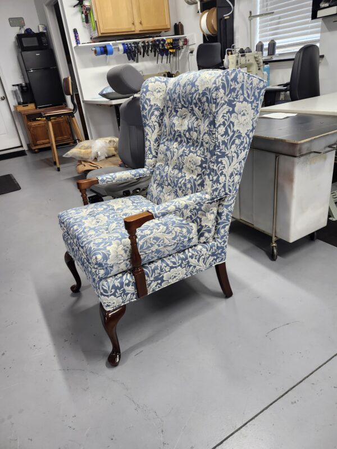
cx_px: 168
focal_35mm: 23
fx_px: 299
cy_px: 224
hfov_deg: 58.9
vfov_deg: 73.9
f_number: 1.8
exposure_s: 1/120
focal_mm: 5.54
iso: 160
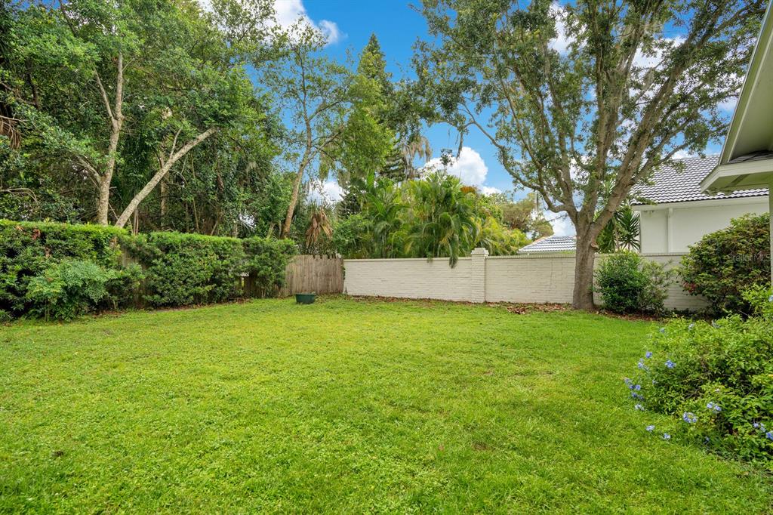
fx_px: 343
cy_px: 258
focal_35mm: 16
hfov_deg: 96.8
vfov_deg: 73.7
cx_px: 386
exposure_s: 1/100
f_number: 6.3
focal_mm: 16
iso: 100
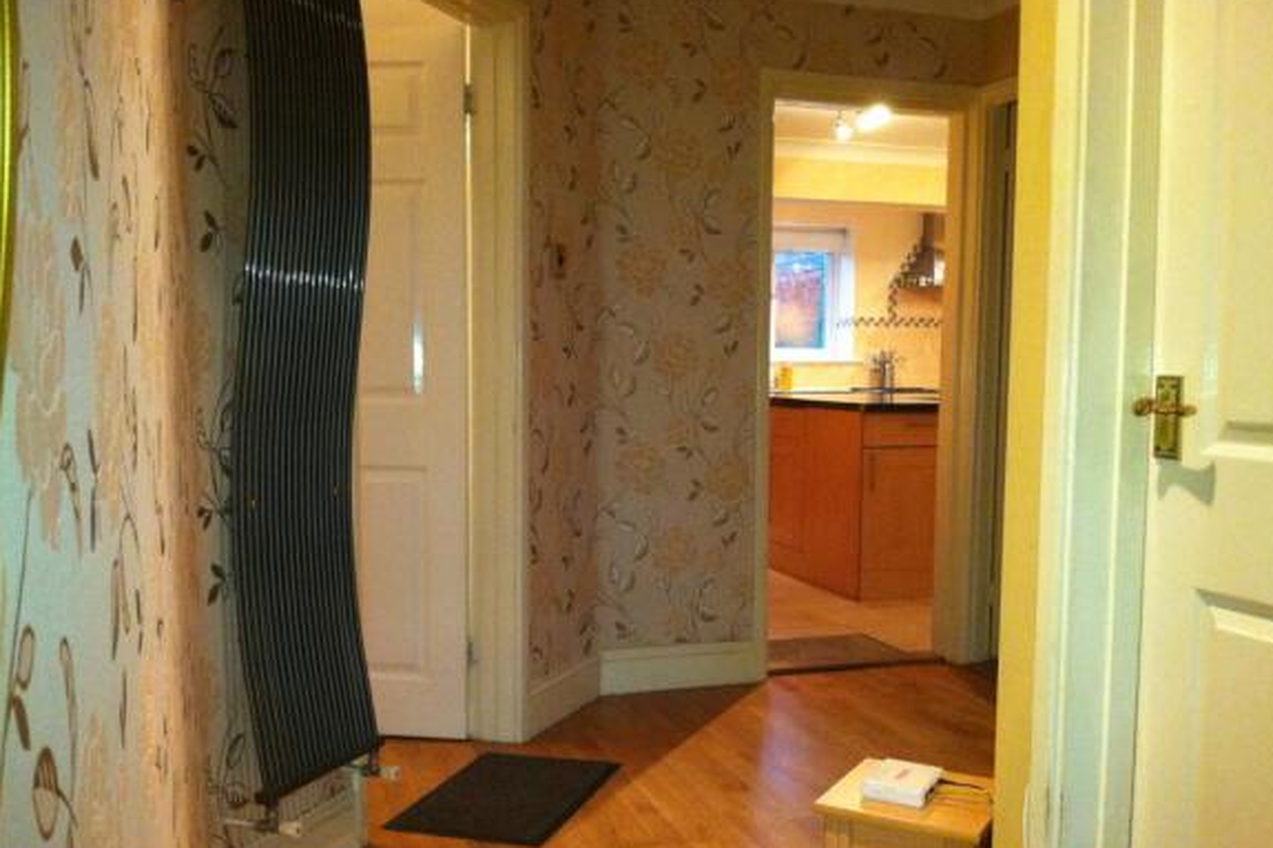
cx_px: 643
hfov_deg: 51.9
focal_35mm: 37
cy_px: 470
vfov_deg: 35.9
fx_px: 1308
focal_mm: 3.85
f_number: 2.8
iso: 400
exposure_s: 1/17
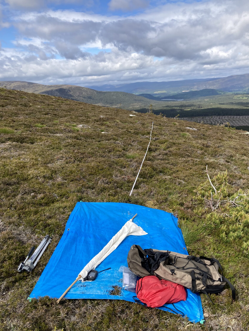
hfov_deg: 44.1
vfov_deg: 56.8
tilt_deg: -14.0
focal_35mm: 32
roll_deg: +3.2
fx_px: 307
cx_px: 138
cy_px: 175
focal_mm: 3.99
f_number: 1.8
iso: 20
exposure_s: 1/1715
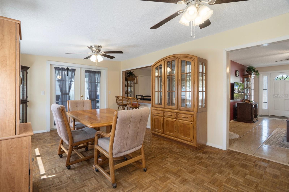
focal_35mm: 17
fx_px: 136
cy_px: 96
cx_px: 144
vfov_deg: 70.4
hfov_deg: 93.3
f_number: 9
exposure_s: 1/4
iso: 320
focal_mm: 17
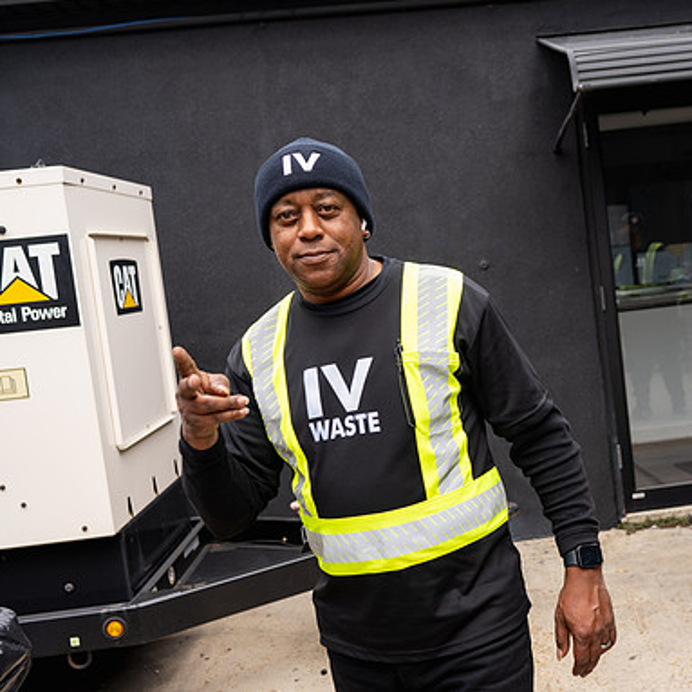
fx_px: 1018
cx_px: 510
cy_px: 344
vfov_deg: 37.6
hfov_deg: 36.8
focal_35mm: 45
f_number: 4
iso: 125
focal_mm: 35
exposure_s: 1/400
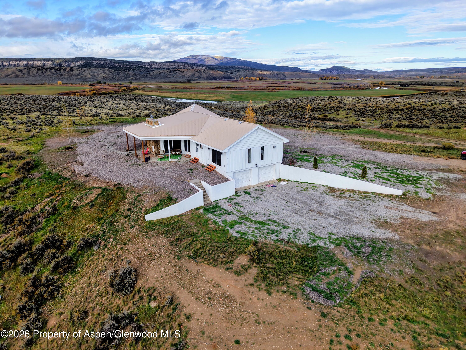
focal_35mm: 24
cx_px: 233
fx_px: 323
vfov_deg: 56.8
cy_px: 175
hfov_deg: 71.6
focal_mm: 8.67
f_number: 1.8
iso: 100
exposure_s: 1/40
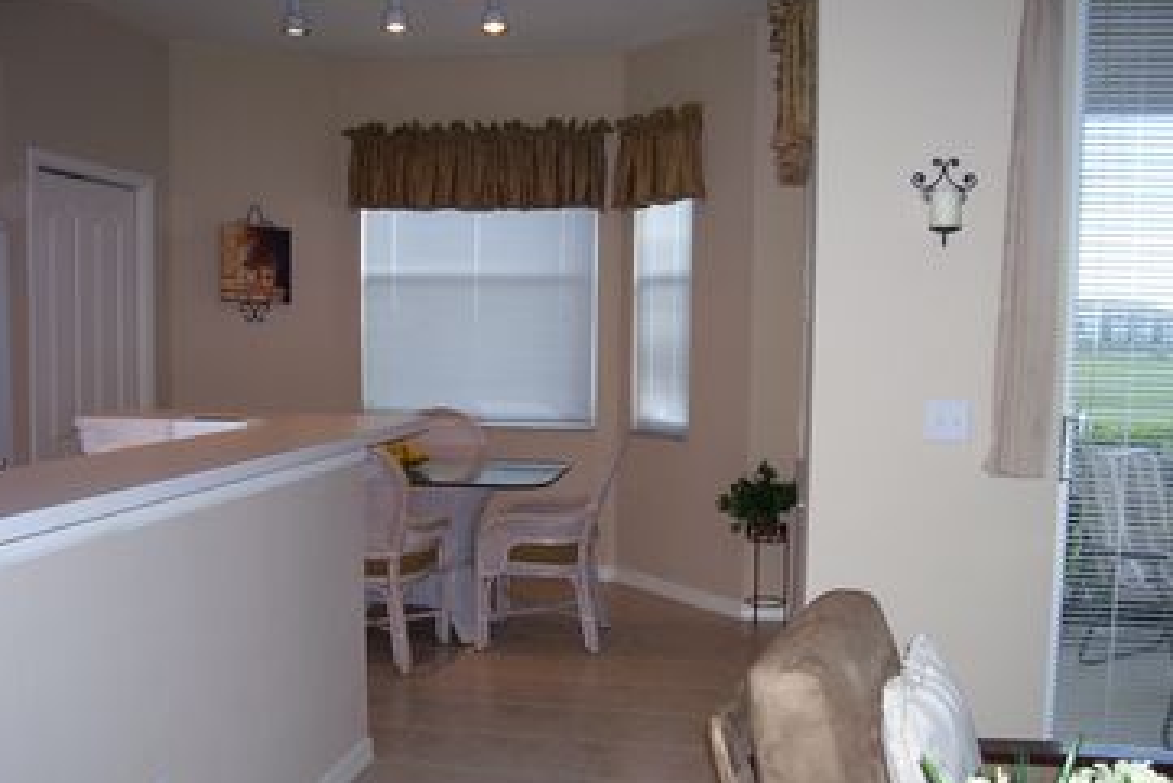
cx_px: 585
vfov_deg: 36.9
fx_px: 1173
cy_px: 432
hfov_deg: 53.1
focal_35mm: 36
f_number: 2.7
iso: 80
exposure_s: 1/60
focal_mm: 5.6
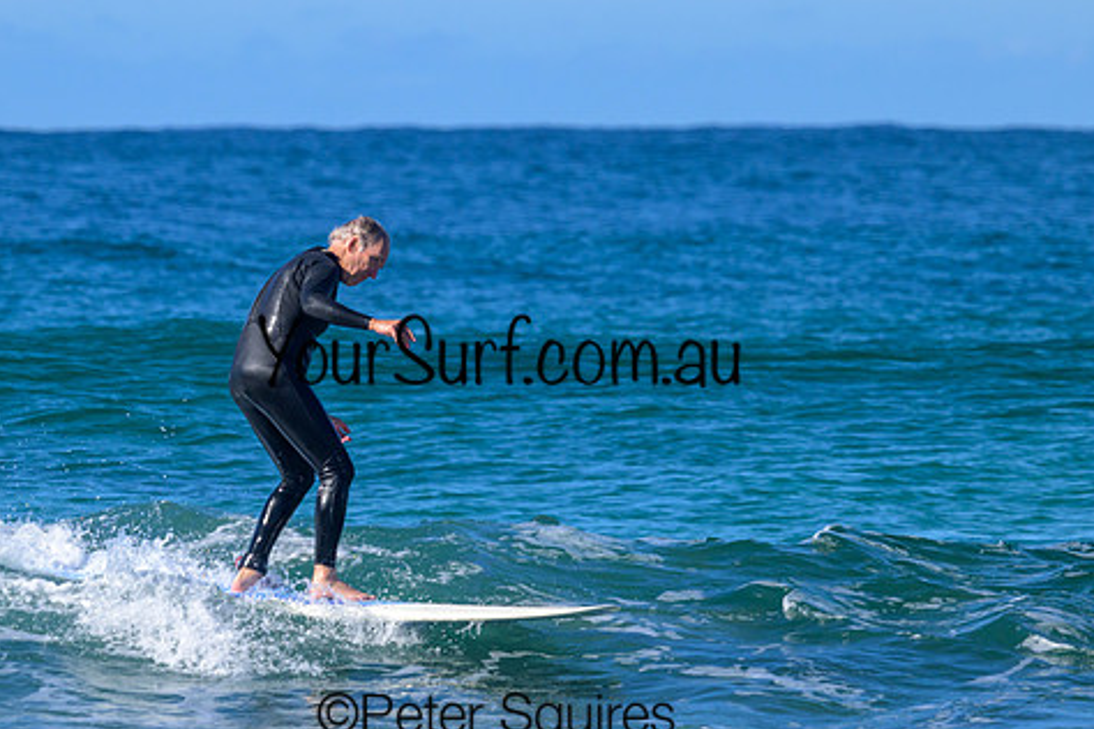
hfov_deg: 3.6
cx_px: 496
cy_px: 331
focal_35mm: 570
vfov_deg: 2.4
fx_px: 17320
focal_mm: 460
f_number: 10
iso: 560
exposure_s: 1/2000
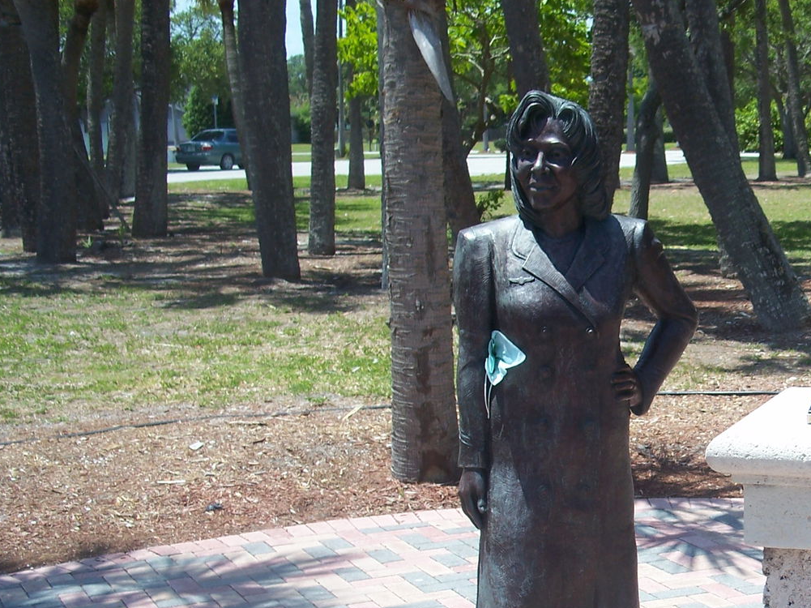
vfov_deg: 20.3
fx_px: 1663
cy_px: 540
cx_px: 754
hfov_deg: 26.4
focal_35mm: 71
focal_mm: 7.8
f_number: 2.8
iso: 64
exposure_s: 1/640
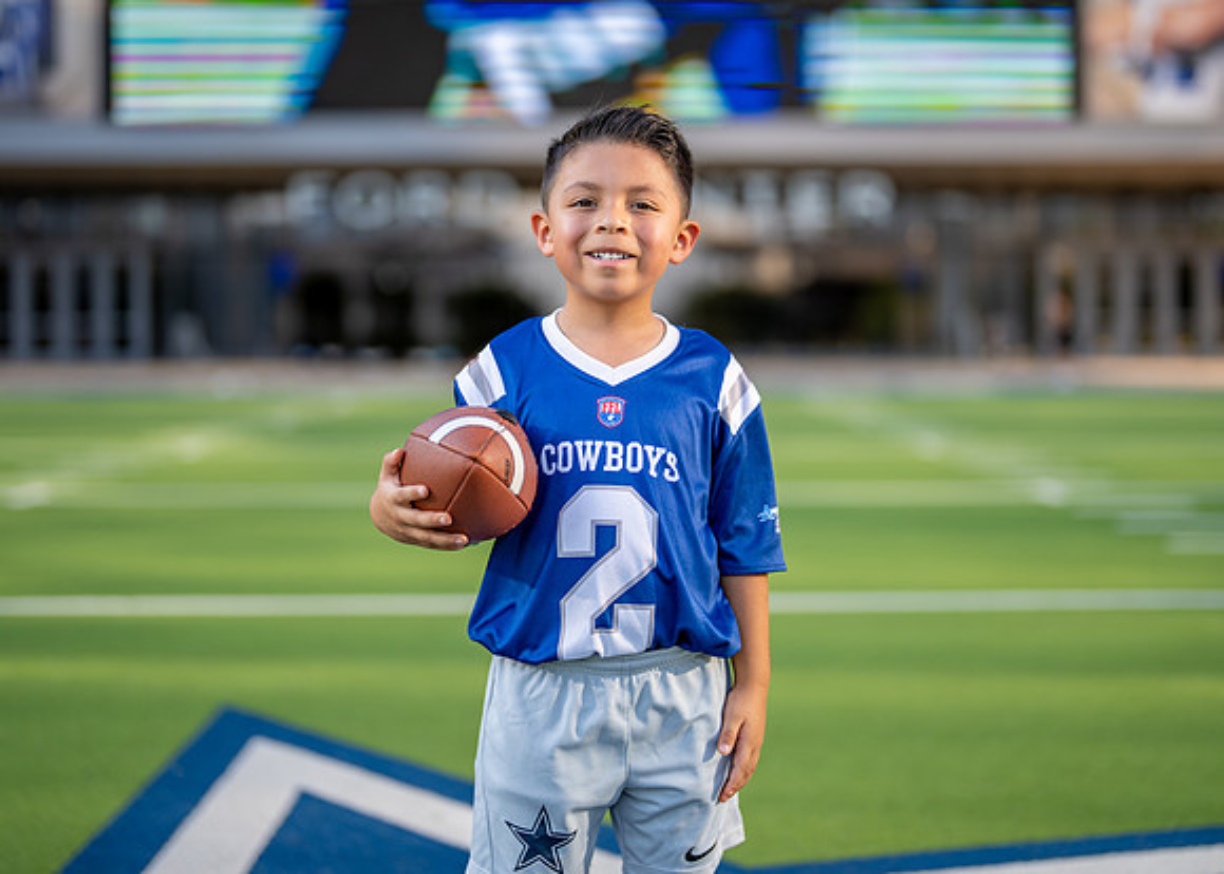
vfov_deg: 23.0
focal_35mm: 62
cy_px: 371
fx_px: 2142
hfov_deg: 31.9
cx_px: 637
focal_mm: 50
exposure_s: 1/4000
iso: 125
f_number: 1.2
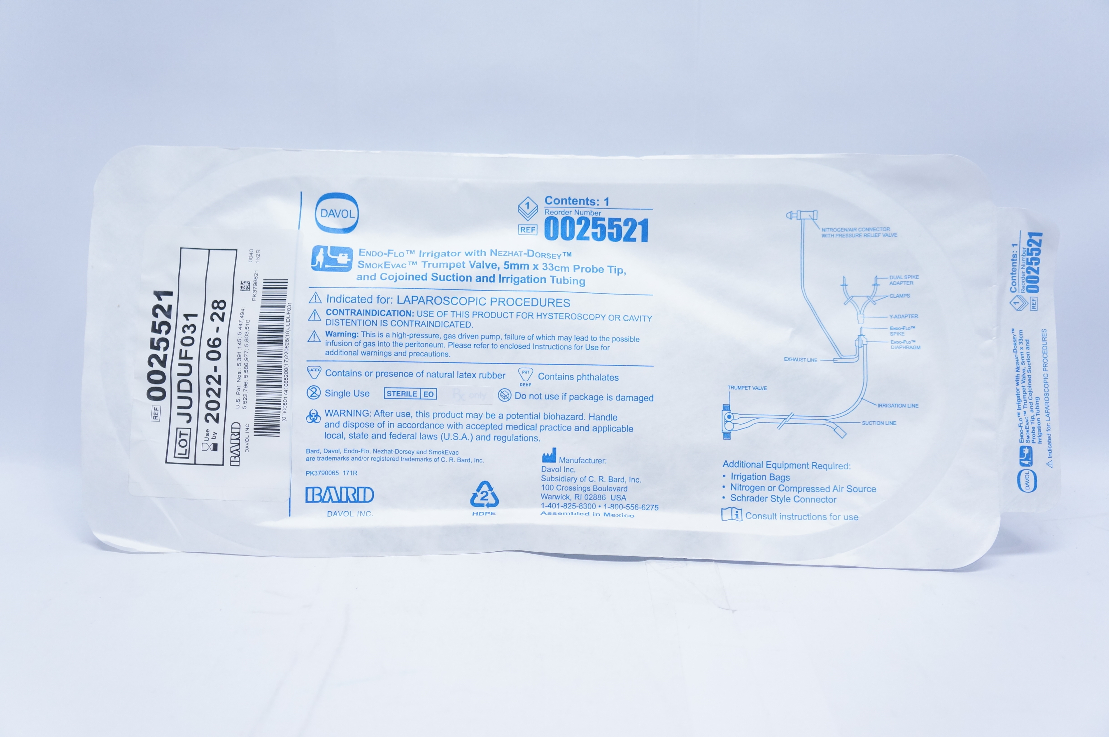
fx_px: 1015
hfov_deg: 57.3
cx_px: 554
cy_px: 368
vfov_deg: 39.9
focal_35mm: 33
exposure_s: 1/160
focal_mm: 22
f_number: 4
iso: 800
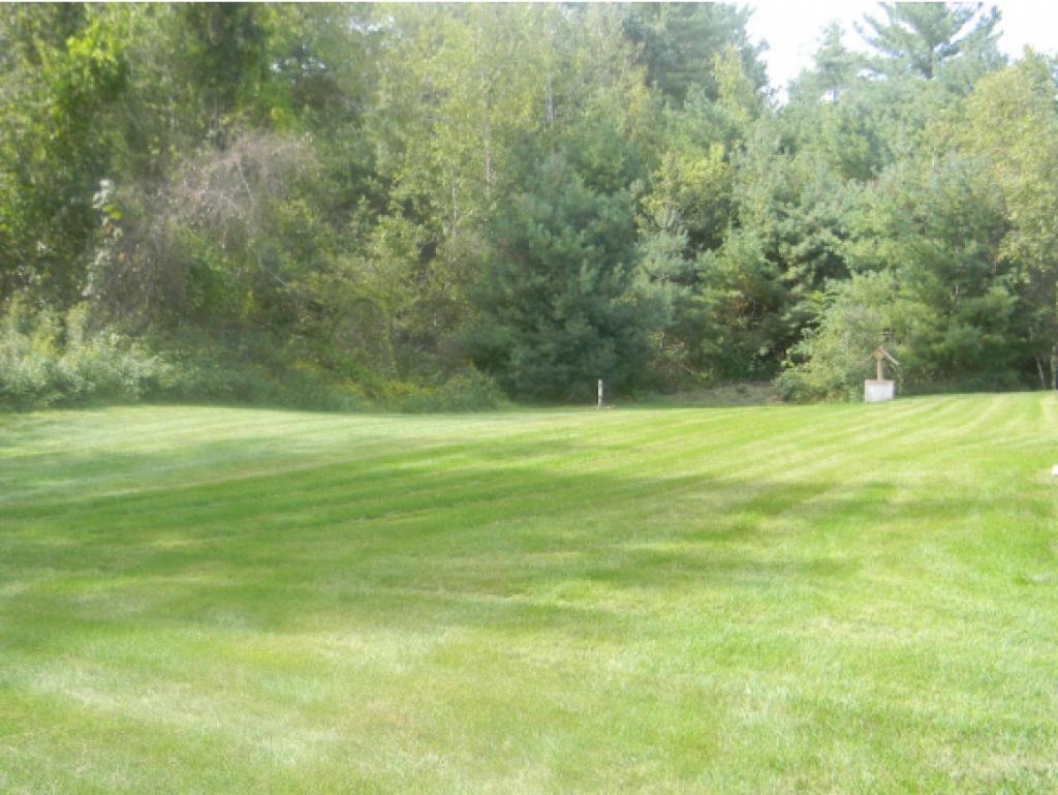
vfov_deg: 35.2
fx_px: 1254
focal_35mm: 41
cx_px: 529
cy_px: 398
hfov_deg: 45.8
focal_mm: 7.3
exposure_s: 1/163
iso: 112
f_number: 3.8
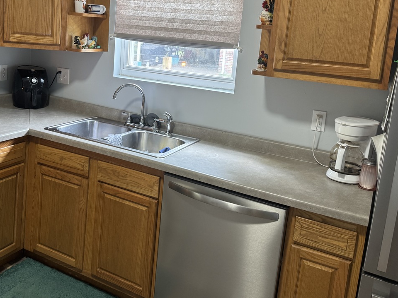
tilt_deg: -9.5
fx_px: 414
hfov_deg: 50.7
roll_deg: -4.8
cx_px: 141
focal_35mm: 36
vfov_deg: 39.2
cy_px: 99
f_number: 1.78
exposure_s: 1/60
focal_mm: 6.76
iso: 160
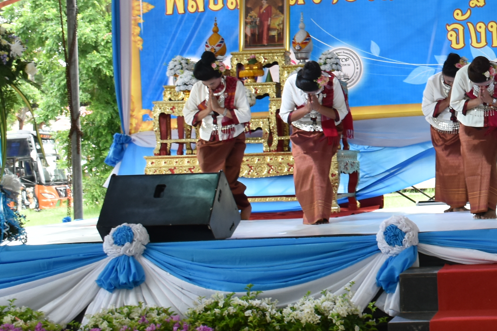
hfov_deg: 20.6
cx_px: 585
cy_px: 17
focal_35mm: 93
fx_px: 1284
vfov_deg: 14.5
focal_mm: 22
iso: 400
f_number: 5.6
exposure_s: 1/125
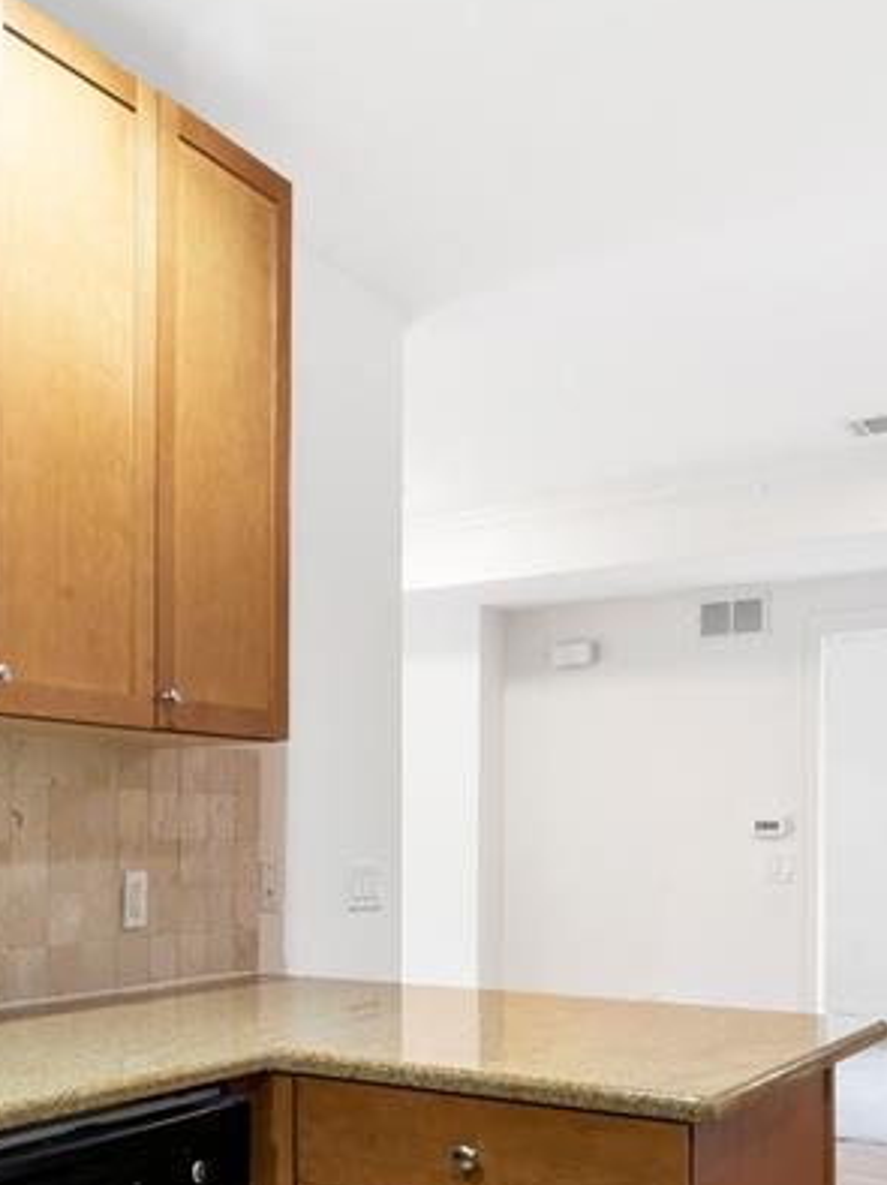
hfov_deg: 34.3
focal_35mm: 40
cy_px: 838
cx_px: 123
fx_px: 1368
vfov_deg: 45.7
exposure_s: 2.5
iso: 400
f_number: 18
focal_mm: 16
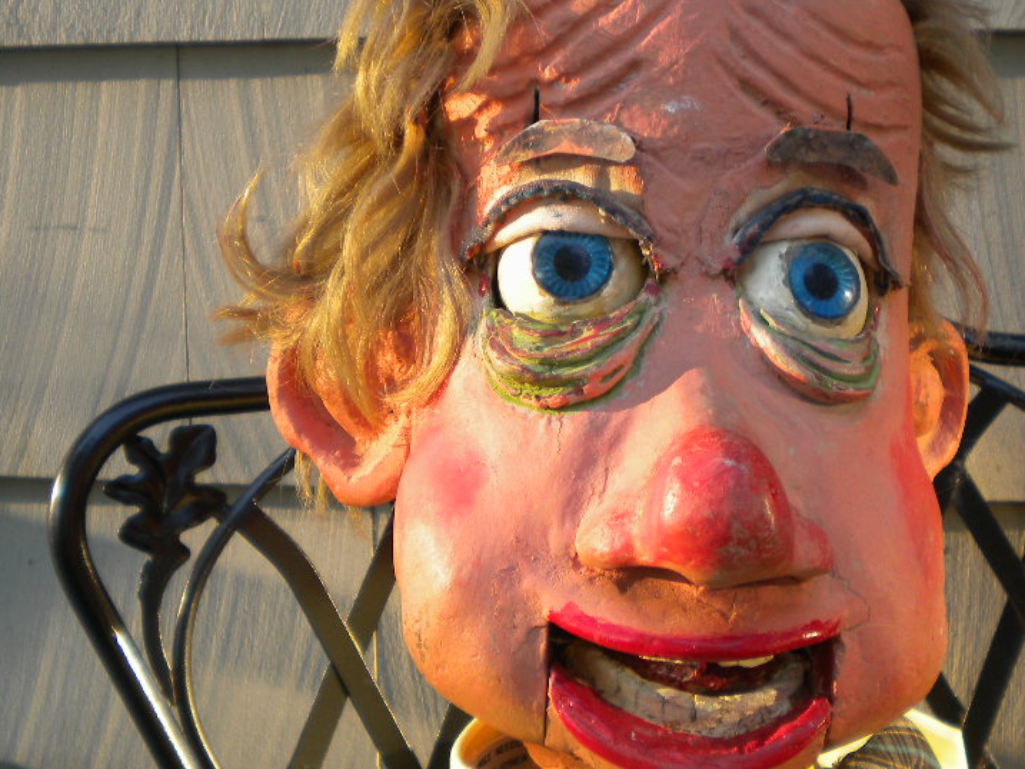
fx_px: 1481
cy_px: 363
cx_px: 558
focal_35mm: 50
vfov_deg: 29.1
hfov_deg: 38.2
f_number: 3.1
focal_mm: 6.3
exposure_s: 1/57.5
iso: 80
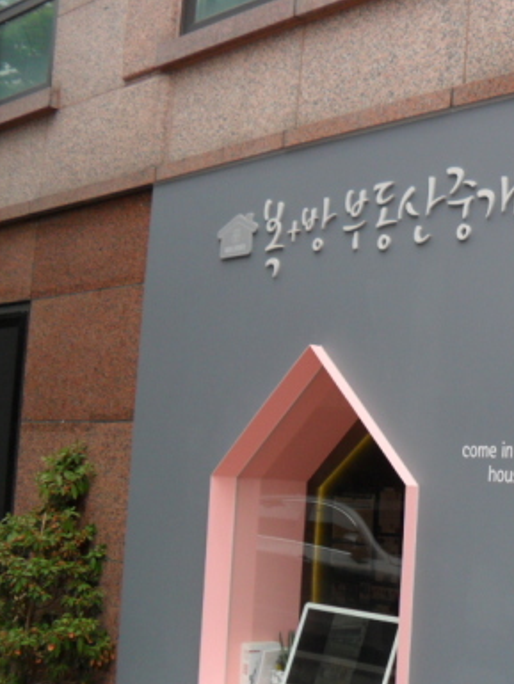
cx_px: 571
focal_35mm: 59
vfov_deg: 32.6
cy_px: 390
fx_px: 1167
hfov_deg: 23.3
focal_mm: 6.3
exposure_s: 1/180
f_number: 3
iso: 80
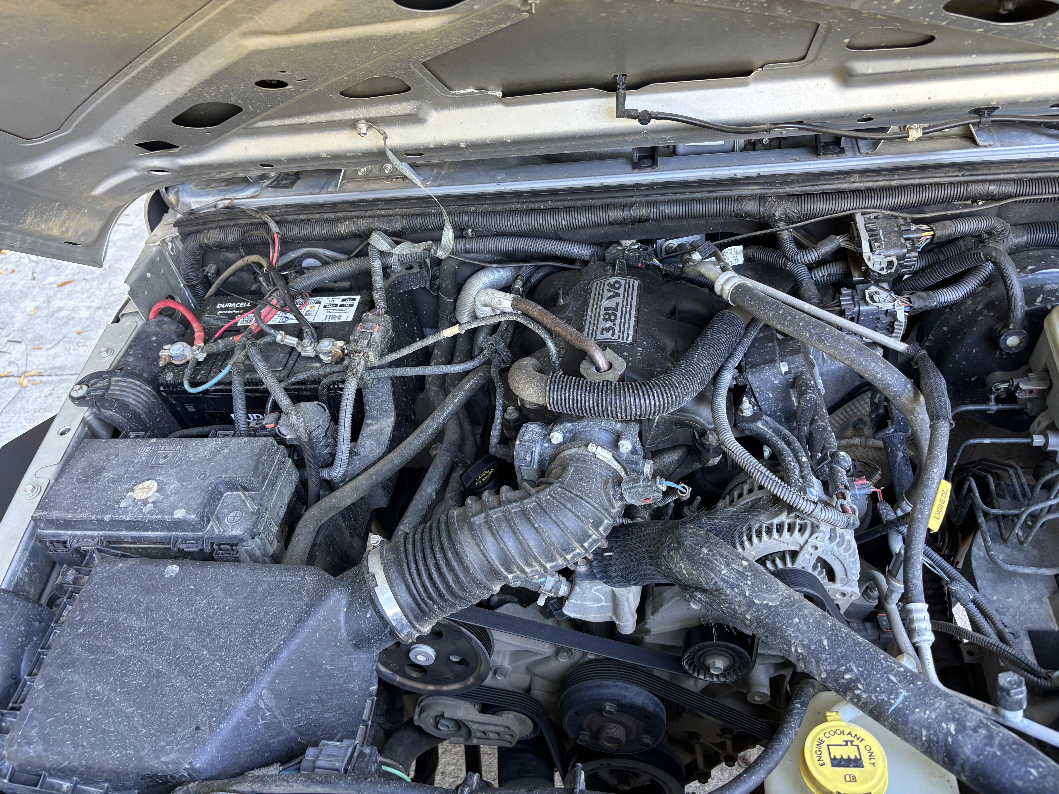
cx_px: 530
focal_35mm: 26
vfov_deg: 53.1
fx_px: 795
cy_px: 397
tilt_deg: -44.1
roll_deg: +12.7
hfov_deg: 67.3
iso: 200
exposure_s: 1/60
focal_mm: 5.96
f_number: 1.6
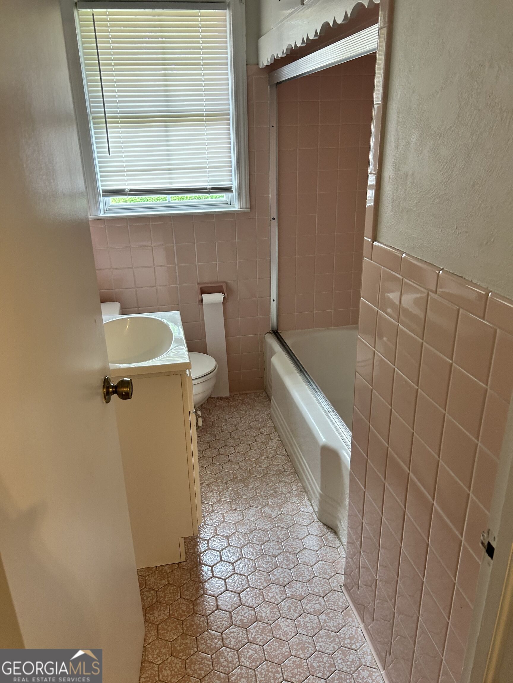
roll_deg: +1.1
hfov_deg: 53.1
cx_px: 256
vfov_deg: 67.3
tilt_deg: -20.3
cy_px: 342
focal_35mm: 26
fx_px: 514
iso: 160
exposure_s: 1/60
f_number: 1.5
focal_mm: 5.7
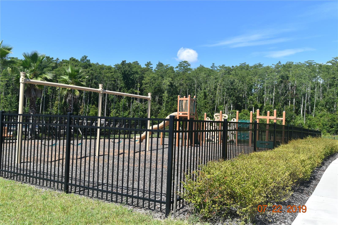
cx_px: 169
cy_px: 112
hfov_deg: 57.2
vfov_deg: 40.0
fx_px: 310
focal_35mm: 33
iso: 200
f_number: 9
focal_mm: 22
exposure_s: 1/320
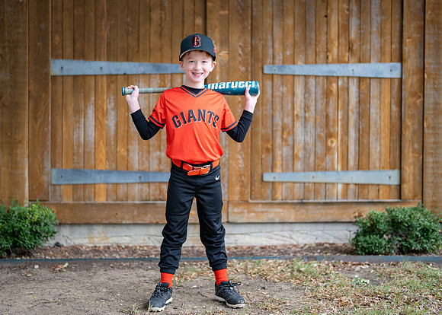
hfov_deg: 30.8
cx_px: 203
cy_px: 143
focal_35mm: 64
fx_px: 802
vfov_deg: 22.3
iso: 400
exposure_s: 1/800
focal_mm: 50
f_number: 1.2
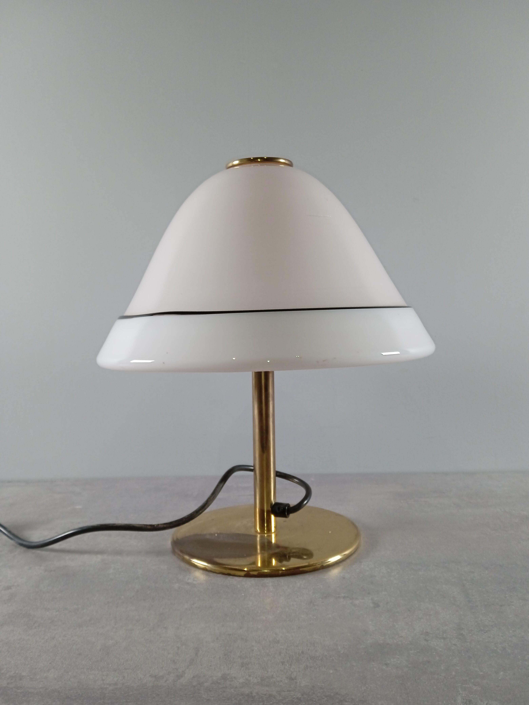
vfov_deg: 63.4
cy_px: 352
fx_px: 571
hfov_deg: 49.7
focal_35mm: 28
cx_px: 264
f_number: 2.2
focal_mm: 3.43
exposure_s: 1/33.3
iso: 131
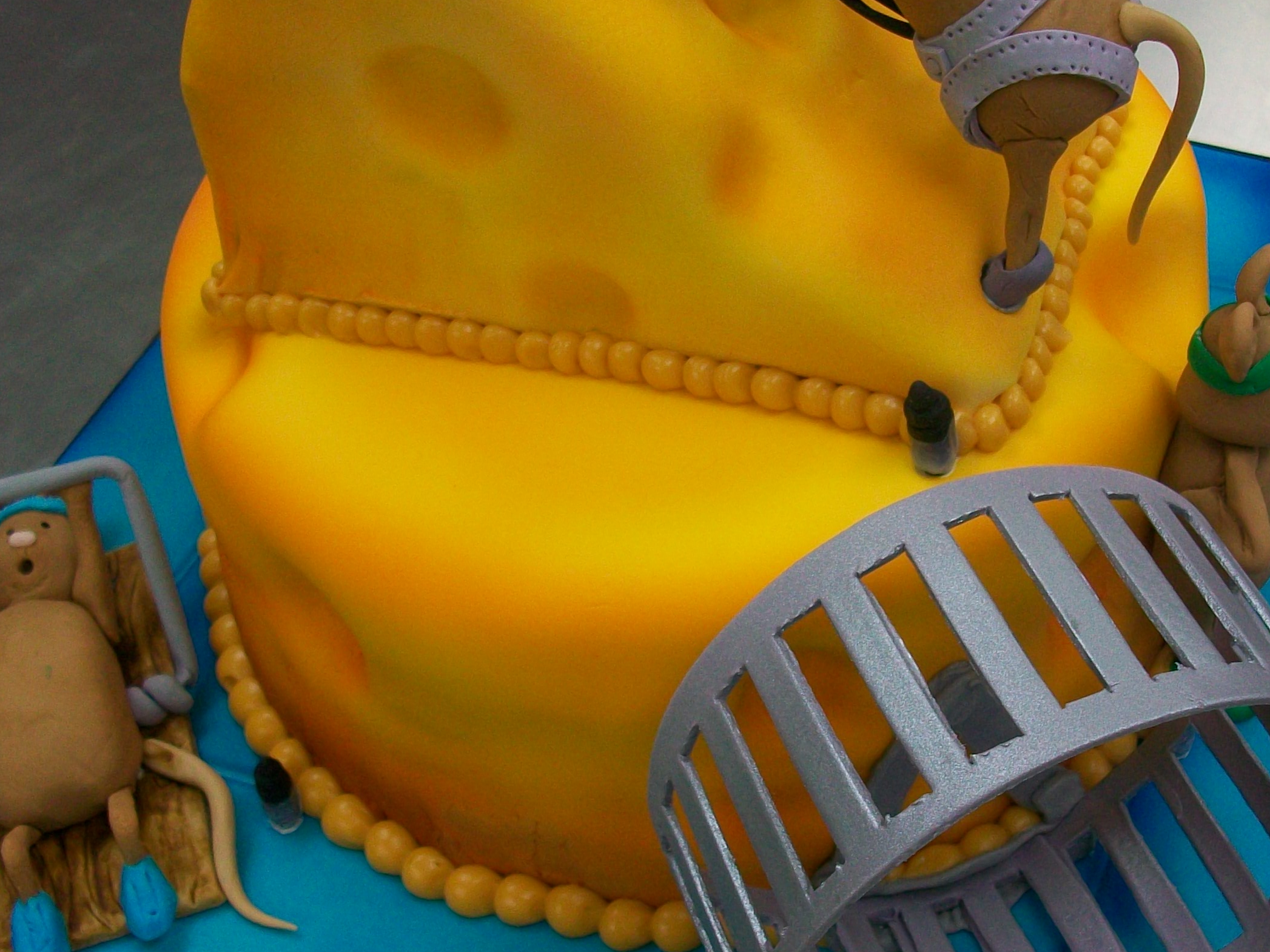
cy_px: 381
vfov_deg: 26.0
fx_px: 2054
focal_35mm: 56
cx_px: 795
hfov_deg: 34.2
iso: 77
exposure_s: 1/60
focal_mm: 5.7
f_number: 2.8
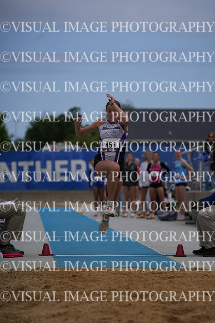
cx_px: 108
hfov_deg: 7.4
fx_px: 1665
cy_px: 162
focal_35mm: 186
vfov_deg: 11.1
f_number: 4.5
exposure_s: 1/6400
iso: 320
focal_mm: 186
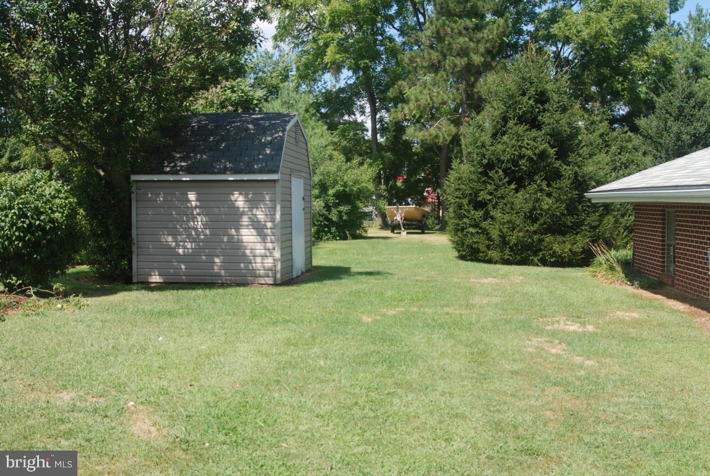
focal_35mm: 42
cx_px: 355
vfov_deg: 32.0
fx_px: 829
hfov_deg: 46.3
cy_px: 238
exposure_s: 1/160
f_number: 6.3
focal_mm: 28
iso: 100
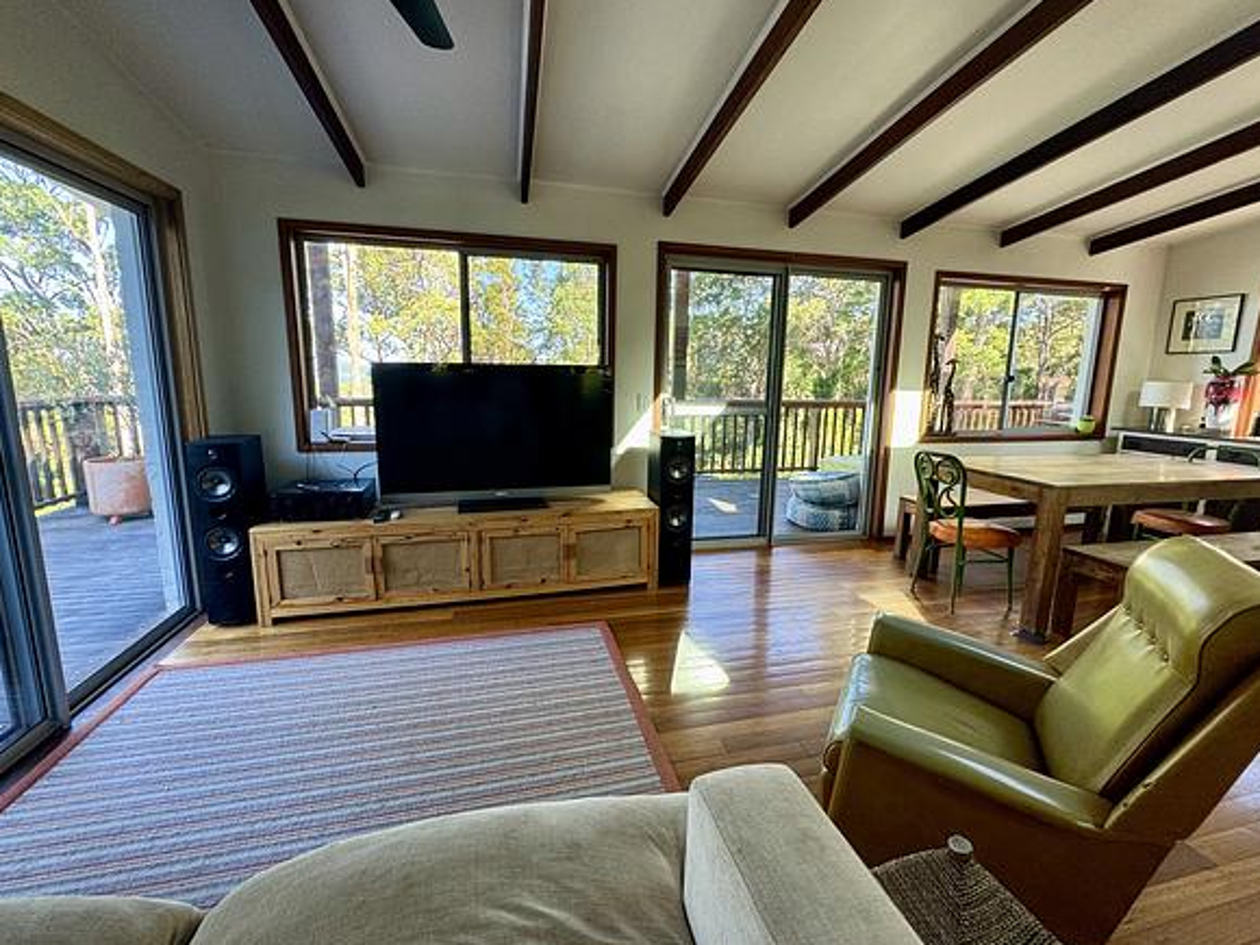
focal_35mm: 15
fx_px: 546
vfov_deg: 81.7
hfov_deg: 98.2
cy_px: 466
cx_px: 639
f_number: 2.2
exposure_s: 1/99
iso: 80
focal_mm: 2.22
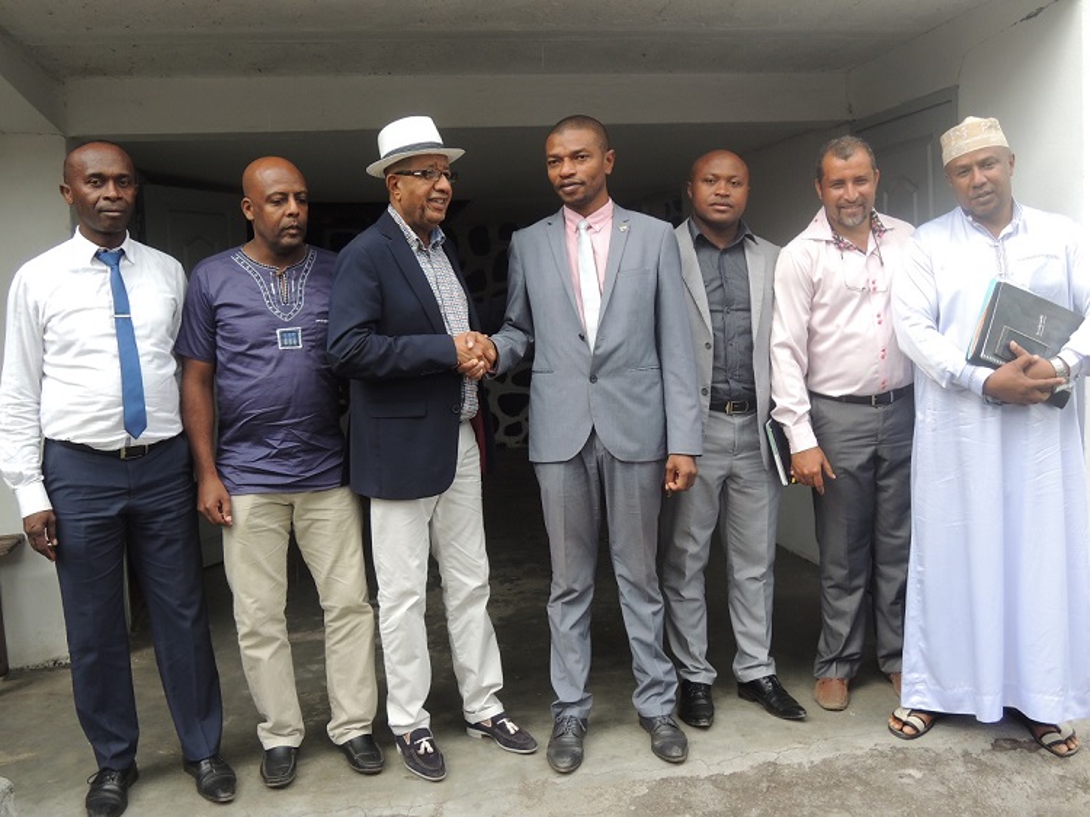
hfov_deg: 52.6
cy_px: 408
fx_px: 1102
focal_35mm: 35
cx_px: 545
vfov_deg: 40.7
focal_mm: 6.3
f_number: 3.2
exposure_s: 1/160
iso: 100
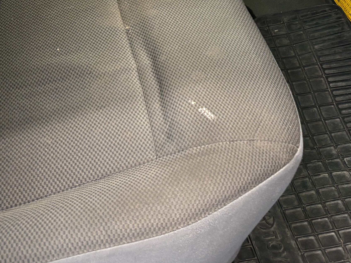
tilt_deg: -22.4
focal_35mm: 88
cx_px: 230
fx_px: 892
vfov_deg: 15.6
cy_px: -118
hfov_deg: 22.2
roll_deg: +1.2
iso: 100
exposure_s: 1/50
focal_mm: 5.96
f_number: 1.6
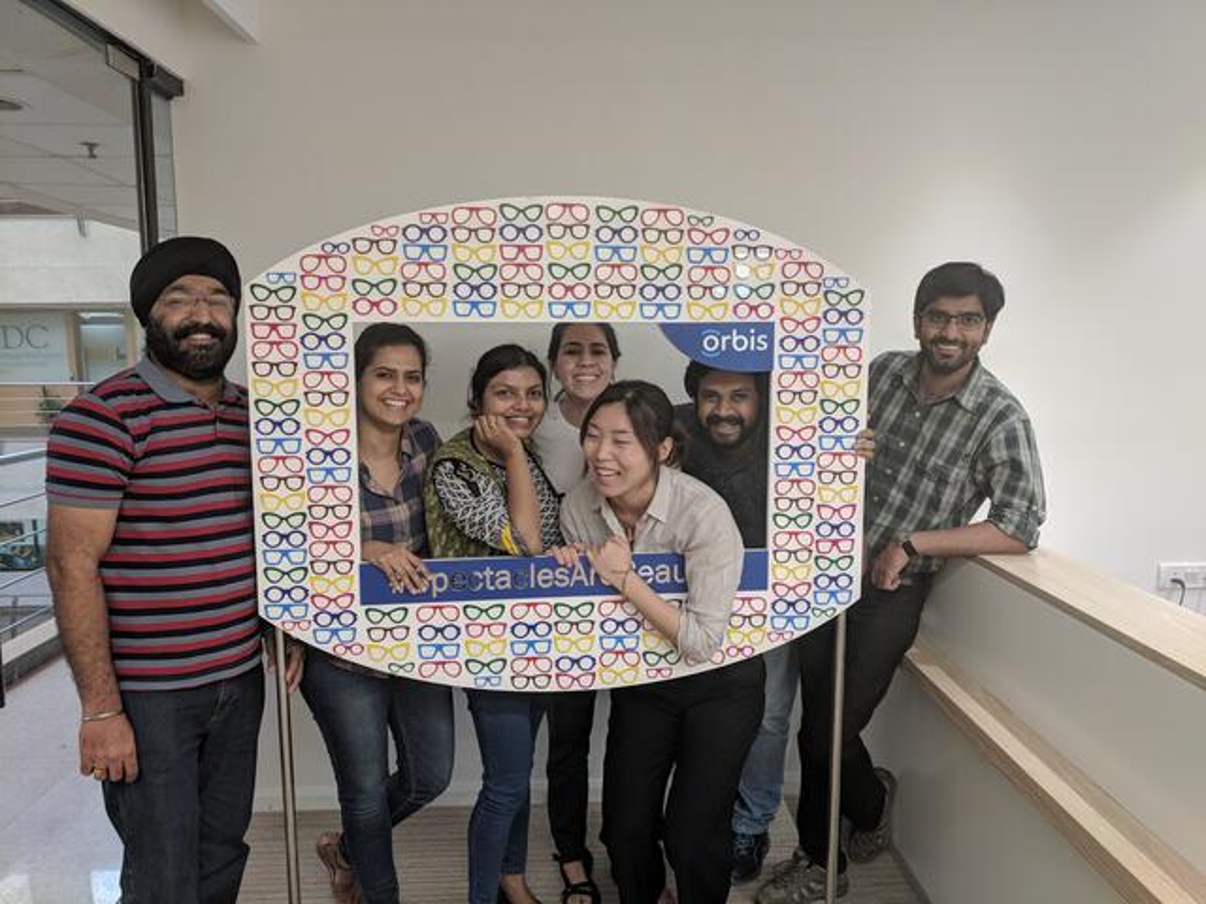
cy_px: 452
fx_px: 906
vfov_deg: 53.1
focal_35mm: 26
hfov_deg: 67.3
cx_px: 603
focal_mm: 4.67
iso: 262
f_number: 2
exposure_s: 1/50
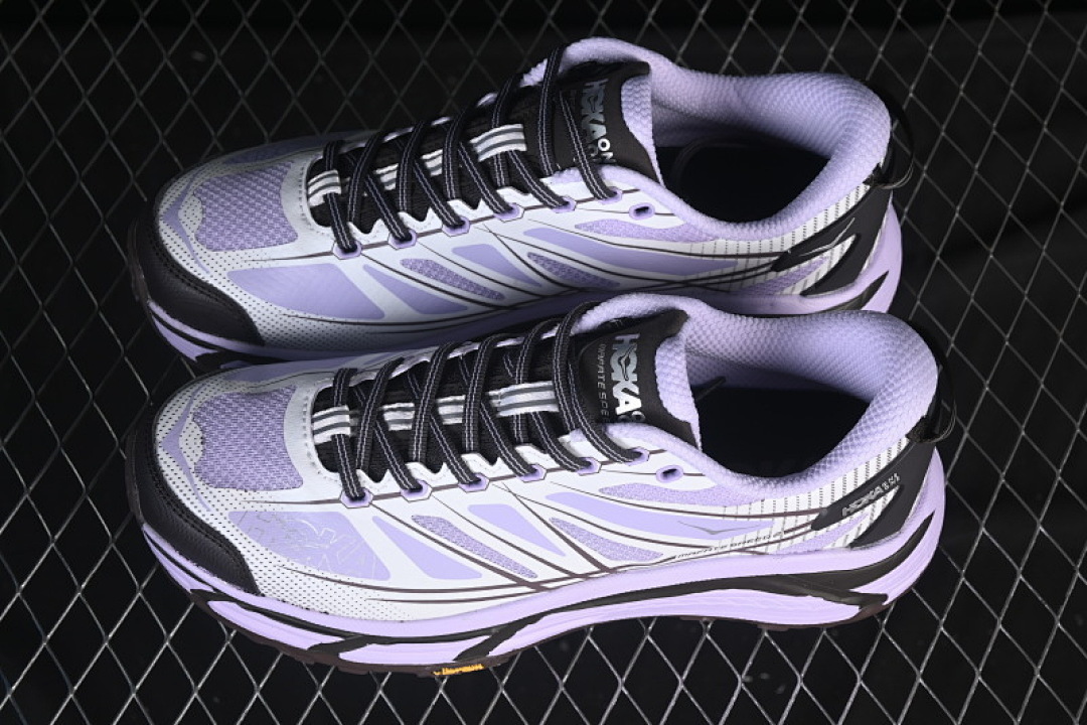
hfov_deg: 27.0
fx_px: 2264
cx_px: 544
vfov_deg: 18.2
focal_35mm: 75
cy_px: 362
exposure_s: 1/80
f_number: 7.1
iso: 160
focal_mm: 50
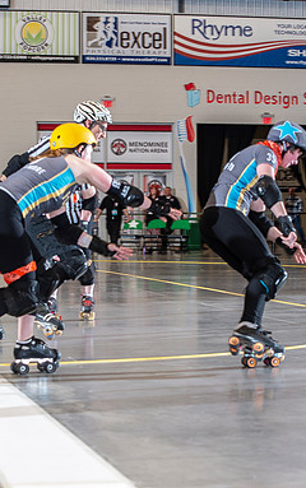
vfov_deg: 19.3
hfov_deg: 12.1
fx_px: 1438
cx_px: 116
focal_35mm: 108
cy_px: 243
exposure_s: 1/160
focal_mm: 70
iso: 640
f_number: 5.6
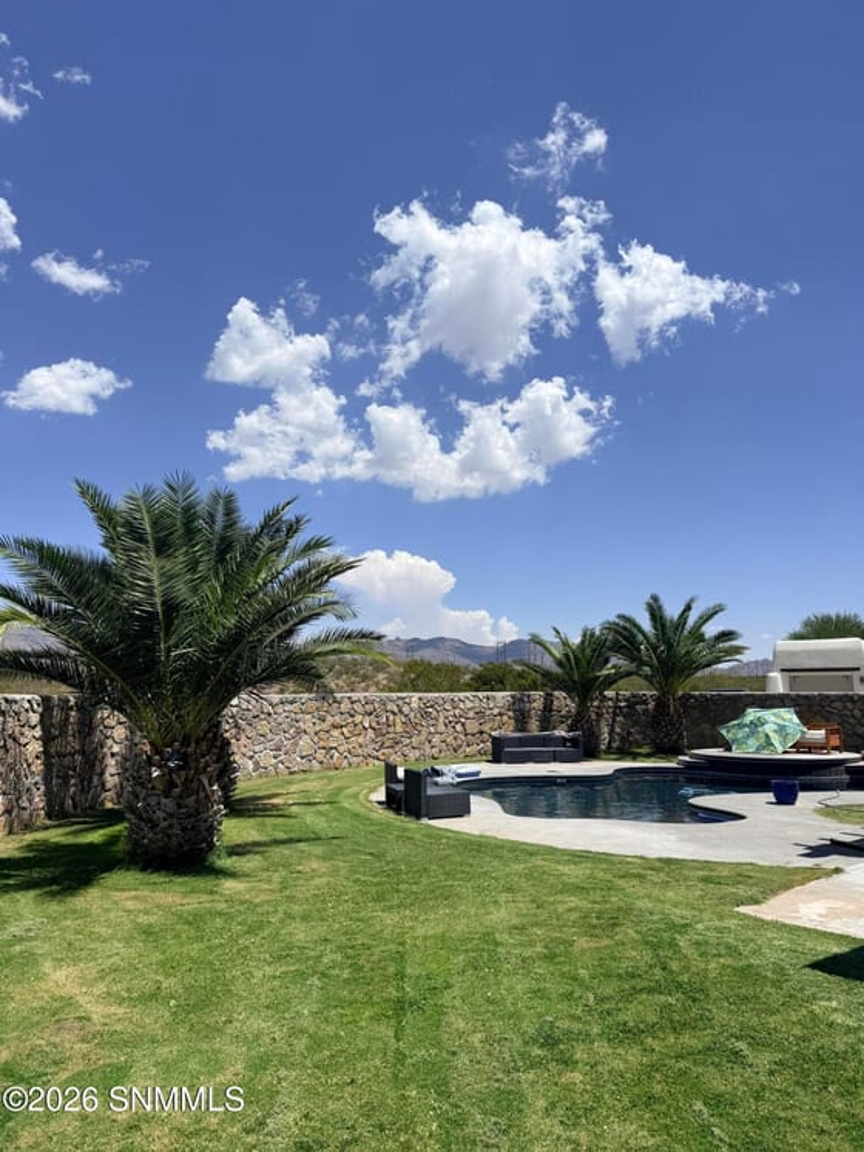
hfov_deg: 56.8
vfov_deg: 71.6
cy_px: 576
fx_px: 798
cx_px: 432
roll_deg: -0.7
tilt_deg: +8.8
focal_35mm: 24
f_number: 1.78
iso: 80
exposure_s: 1/8130
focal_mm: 6.76
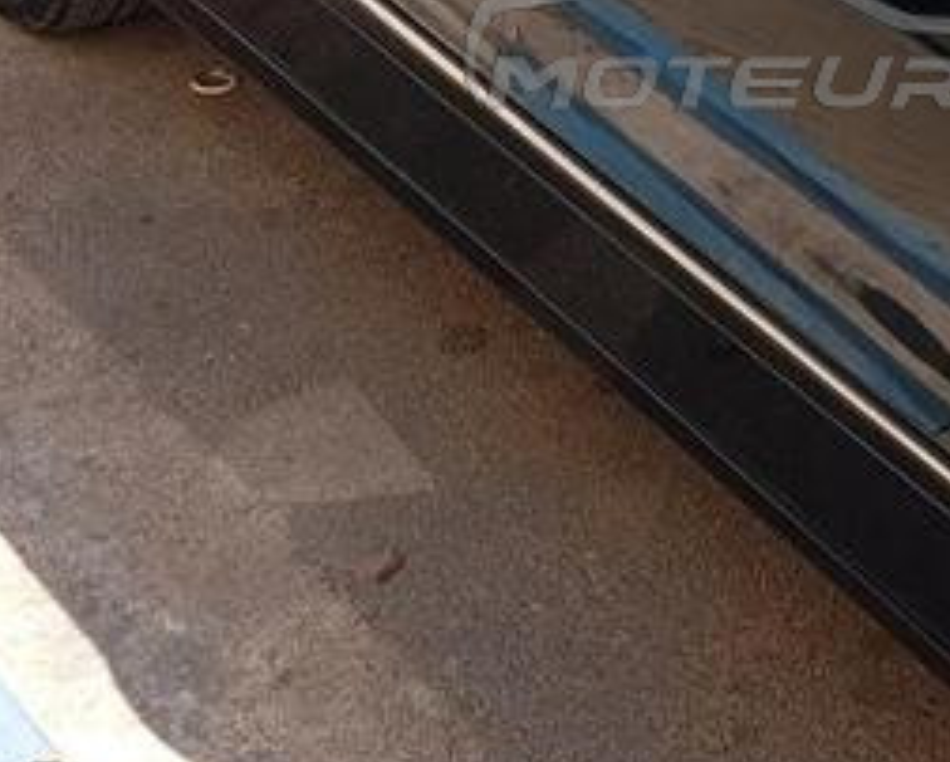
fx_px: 2645
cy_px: 30
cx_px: 795
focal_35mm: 94
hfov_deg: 20.1
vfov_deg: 16.1
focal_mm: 4.22
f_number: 1.8
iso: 113
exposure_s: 1/412
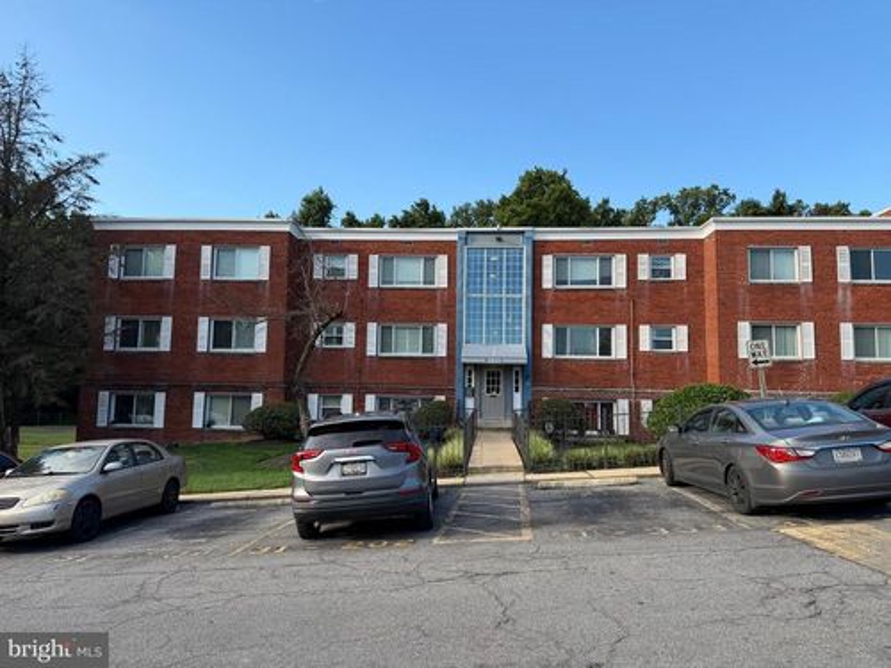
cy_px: 334
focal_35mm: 24
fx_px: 618
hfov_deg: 71.6
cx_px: 446
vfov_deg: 56.8
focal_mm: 6.76
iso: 80
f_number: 1.78
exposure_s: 1/1727
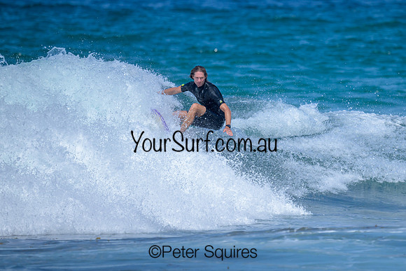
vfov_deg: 1.3
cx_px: 277
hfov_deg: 1.9
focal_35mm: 1092
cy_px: 111
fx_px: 12314
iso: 360
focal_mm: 800
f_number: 6.3
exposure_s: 1/2500
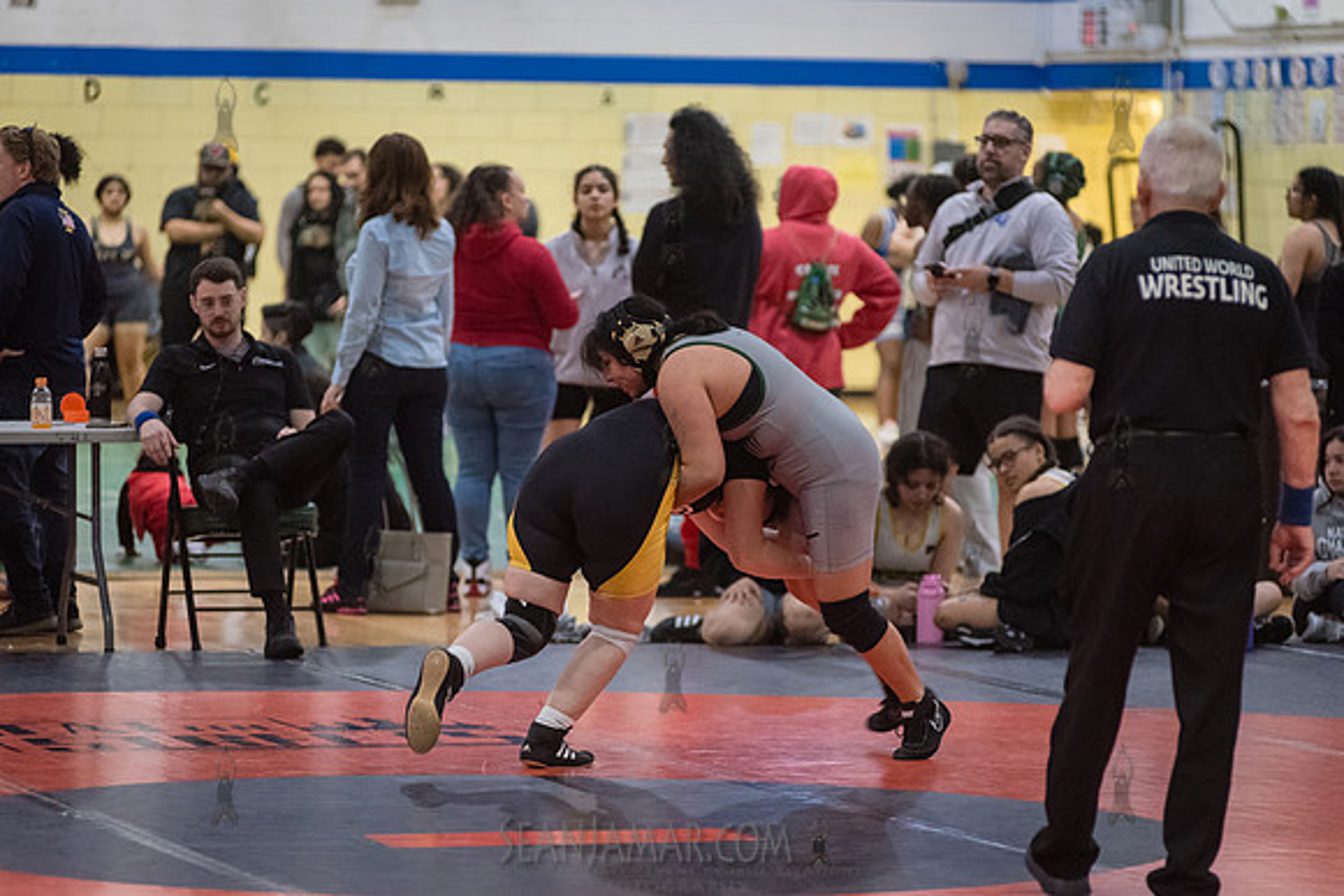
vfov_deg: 7.4
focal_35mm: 186
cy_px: 448
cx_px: 672
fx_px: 6941
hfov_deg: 11.1
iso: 8000
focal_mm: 185
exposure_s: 1/400
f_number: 3.5
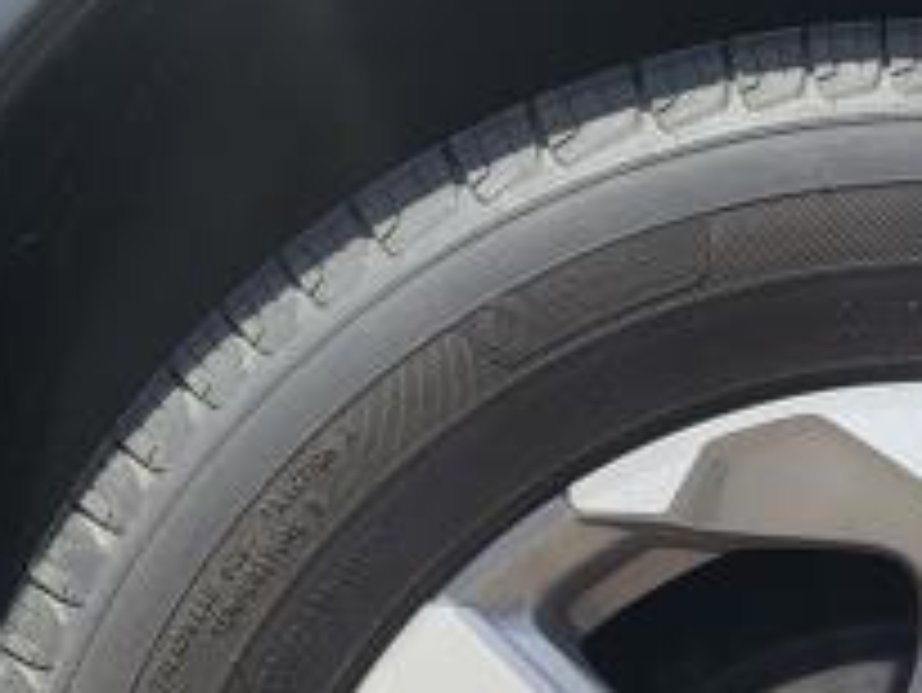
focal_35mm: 81
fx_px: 2159
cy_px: 1058
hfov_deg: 23.2
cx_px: 909
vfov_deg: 16.5
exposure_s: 1/1321
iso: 40
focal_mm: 5.4
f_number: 1.8
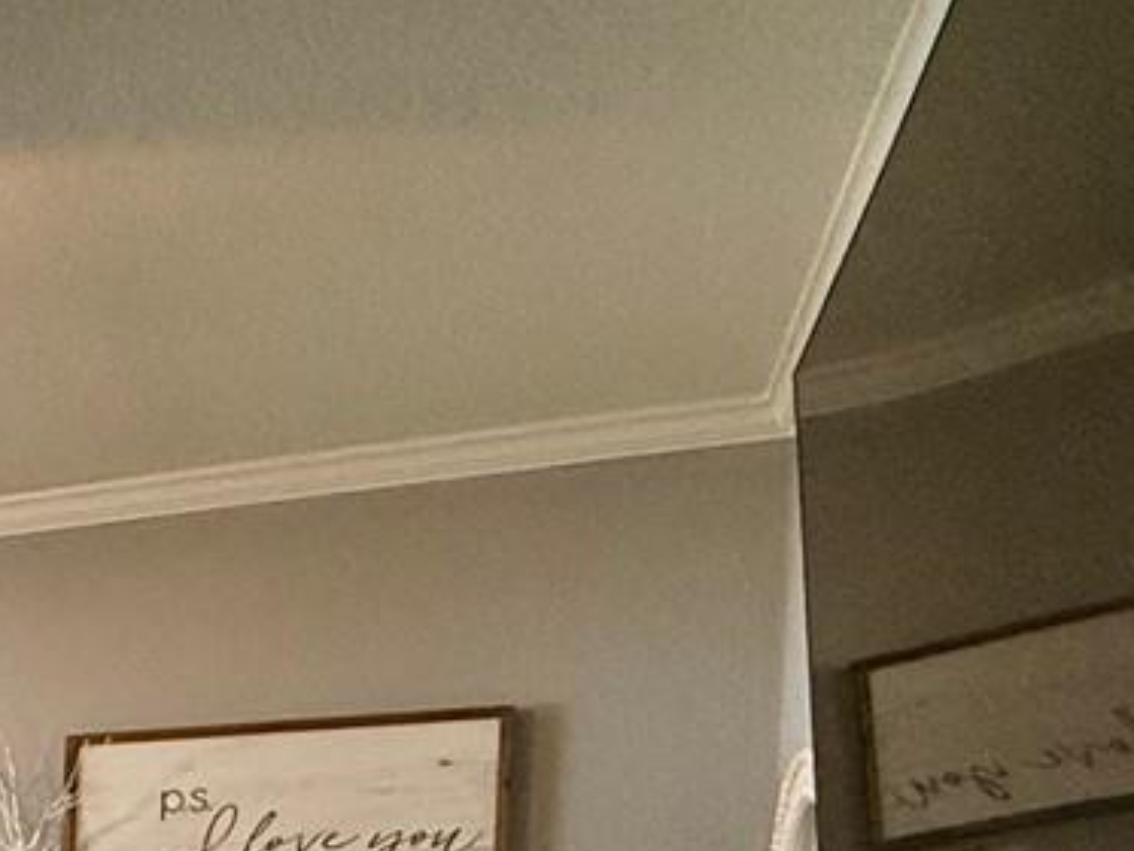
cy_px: 1137
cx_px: -787
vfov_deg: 21.8
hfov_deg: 22.5
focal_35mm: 60
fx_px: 1966
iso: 200
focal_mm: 2.22
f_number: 2.2
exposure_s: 1/120
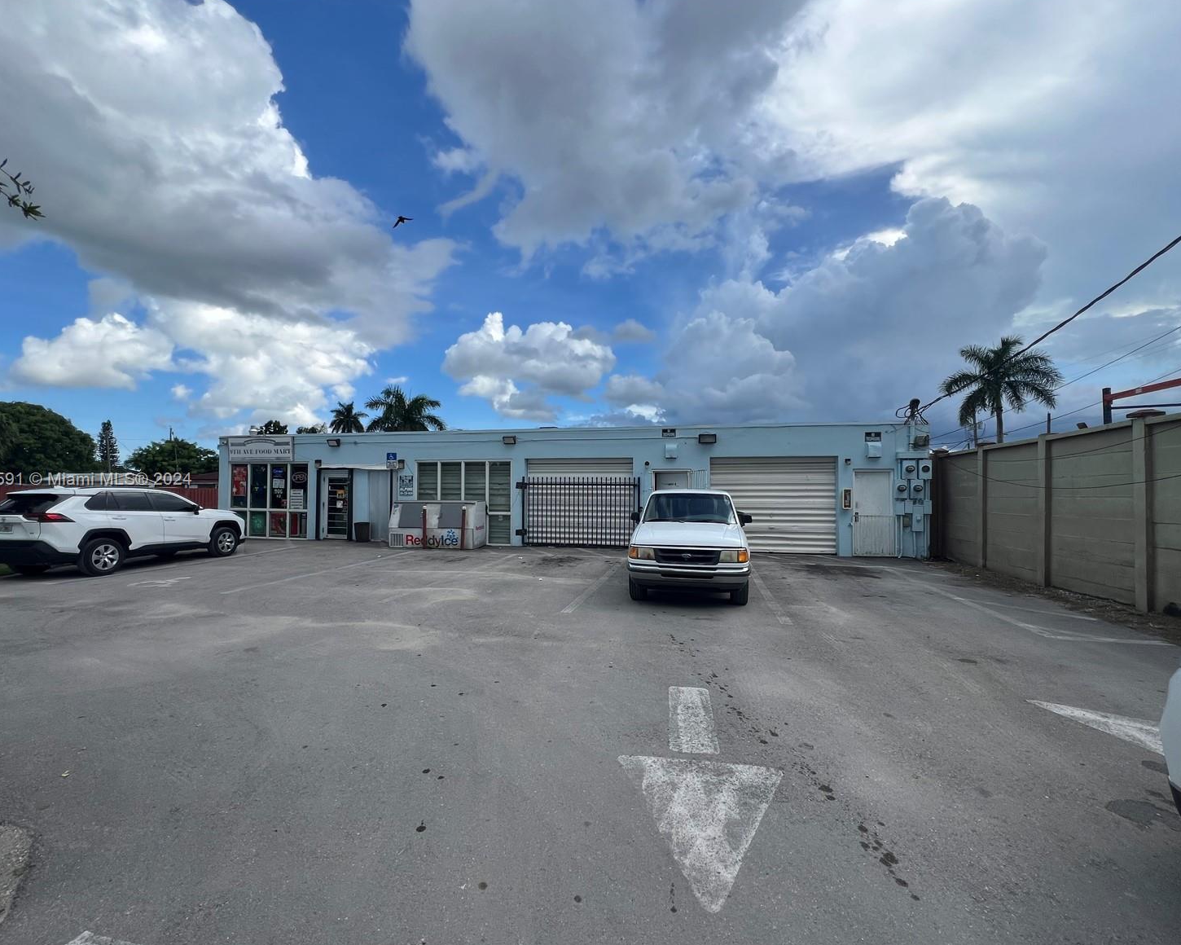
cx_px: 583
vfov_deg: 88.0
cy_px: 481
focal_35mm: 14
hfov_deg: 100.7
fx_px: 489
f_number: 1.8
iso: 32
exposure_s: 1/1155
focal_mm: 1.57
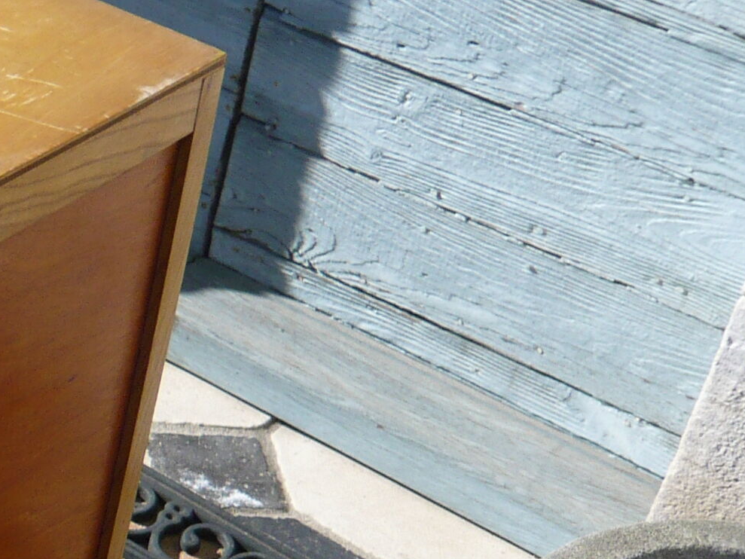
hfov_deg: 19.5
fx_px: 1873
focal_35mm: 87
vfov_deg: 16.8
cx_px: -381
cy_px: 458
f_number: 8
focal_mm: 4.6
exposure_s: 1/125
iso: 100
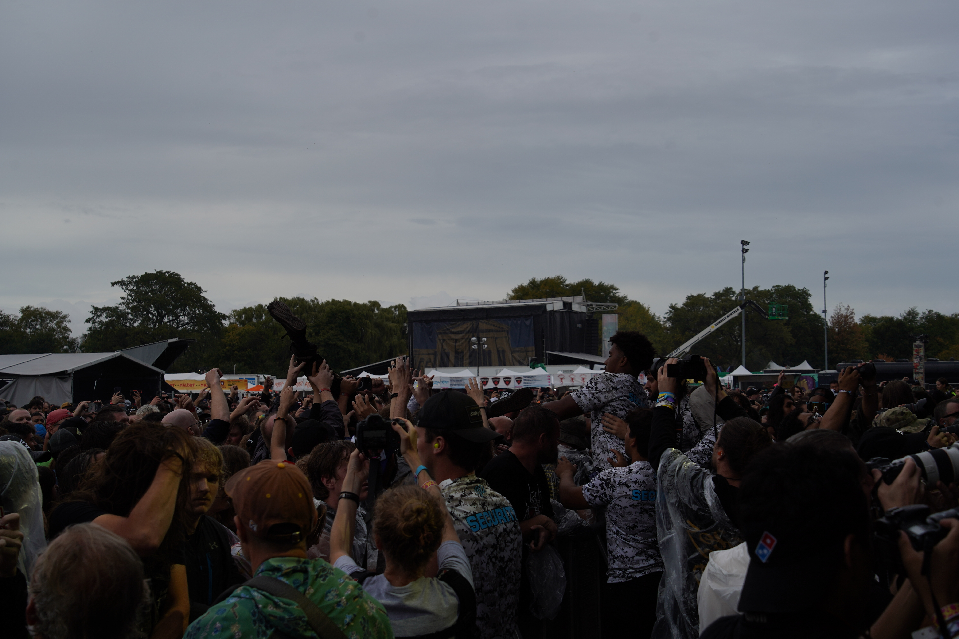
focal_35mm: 49
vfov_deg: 27.5
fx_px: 1305
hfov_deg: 40.3
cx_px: 480
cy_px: 320
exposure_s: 1/640
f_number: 8
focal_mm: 49
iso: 100
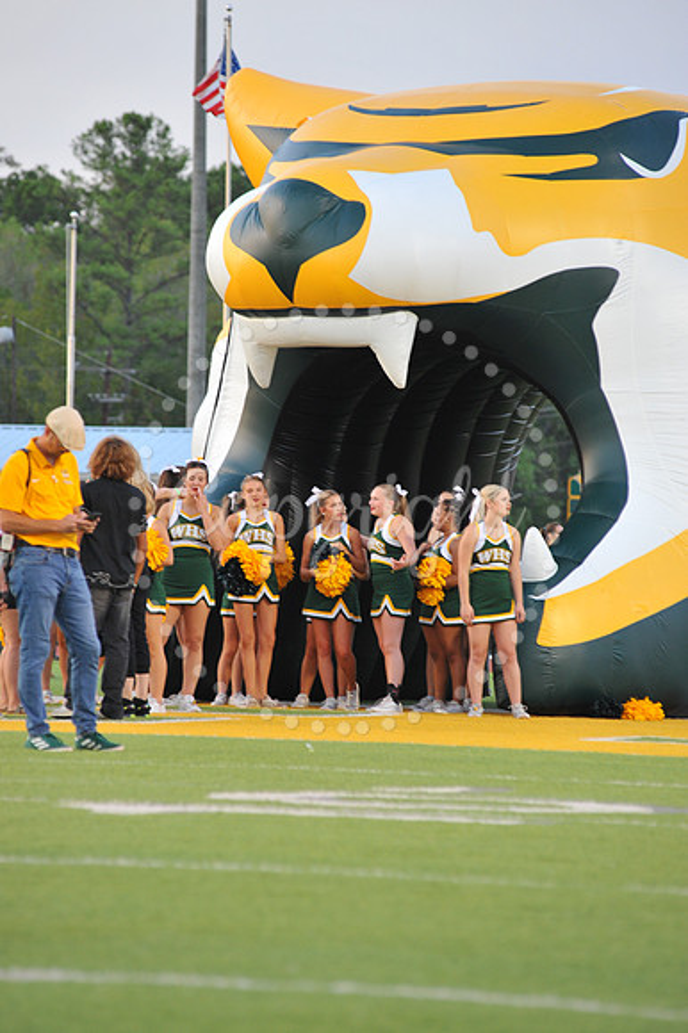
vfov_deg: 10.3
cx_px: 344
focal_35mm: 200
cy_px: 516
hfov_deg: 6.9
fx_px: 5740
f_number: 5.6
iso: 1000
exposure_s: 1/200
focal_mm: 200
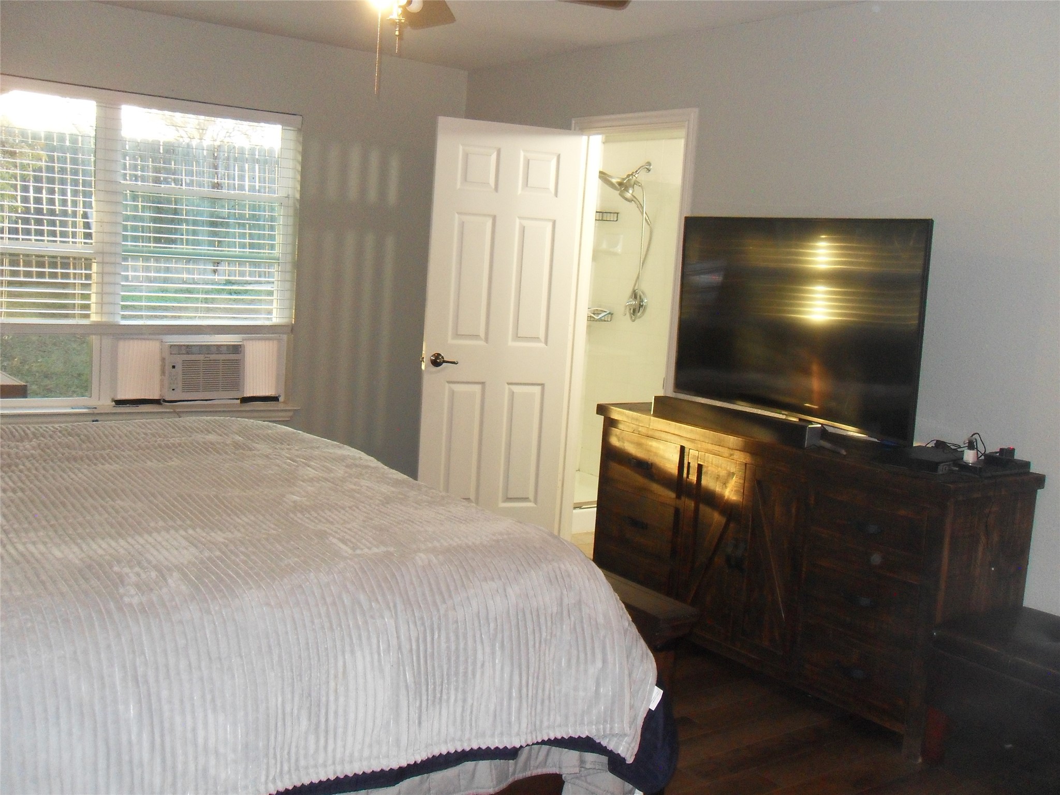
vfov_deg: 40.7
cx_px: 530
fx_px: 1072
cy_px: 398
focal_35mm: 35
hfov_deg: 52.6
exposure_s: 1/45
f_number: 3.5
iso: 400
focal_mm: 6.3
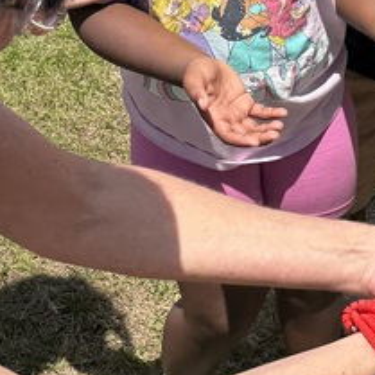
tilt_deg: -36.6
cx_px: 388
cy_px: 122
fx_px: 1275
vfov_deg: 16.7
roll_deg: -0.3
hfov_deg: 16.3
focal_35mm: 104
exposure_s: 1/4975
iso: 125
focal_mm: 6.76
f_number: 1.78
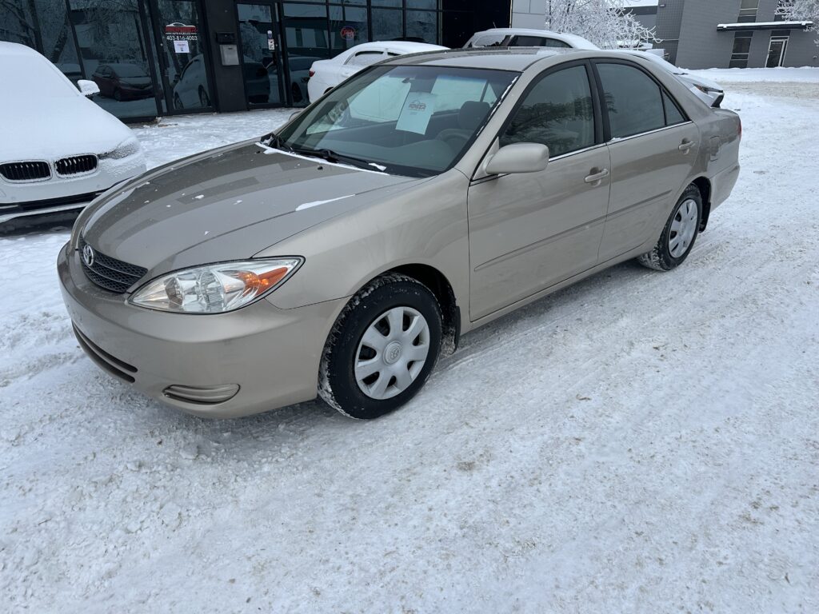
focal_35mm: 24
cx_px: 410
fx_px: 568
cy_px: 307
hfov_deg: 71.6
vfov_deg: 56.8
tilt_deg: -22.2
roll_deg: +1.6
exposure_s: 1/1412
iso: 80
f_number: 1.78
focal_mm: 6.86
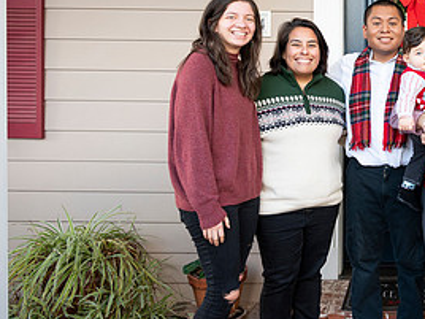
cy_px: 96
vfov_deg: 28.8
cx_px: 431
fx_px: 614
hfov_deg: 34.5
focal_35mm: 50
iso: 400
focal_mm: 24
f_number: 4
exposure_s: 1/125
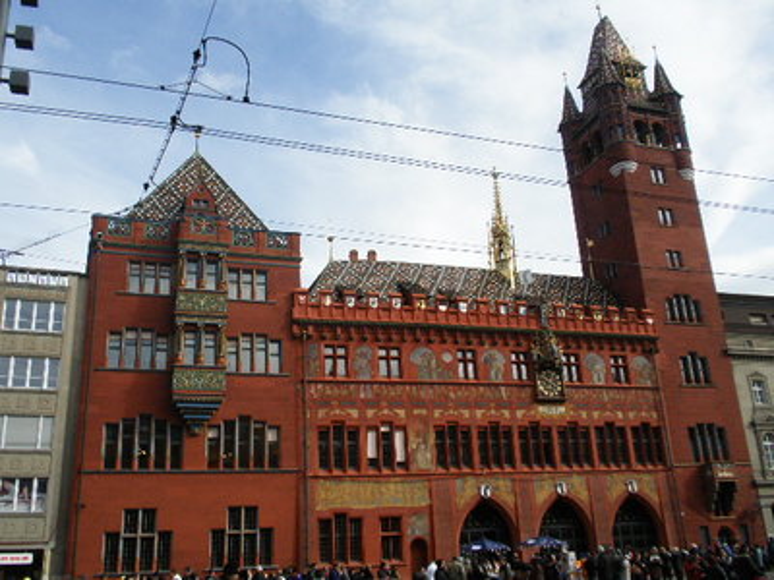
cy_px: 290
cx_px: 387
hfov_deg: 50.1
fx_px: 827
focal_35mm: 37
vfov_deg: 38.7
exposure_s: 1/100
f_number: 10
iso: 64
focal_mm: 6.6
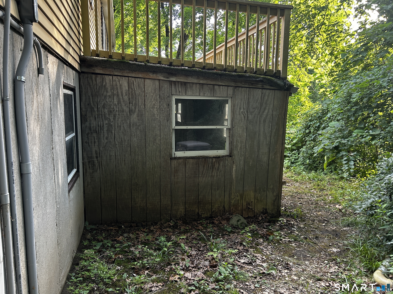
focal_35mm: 26
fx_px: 295
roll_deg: -0.1
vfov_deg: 53.1
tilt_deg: -8.9
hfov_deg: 67.3
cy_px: 147
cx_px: 196
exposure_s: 1/121
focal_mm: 5.7
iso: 125
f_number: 1.5
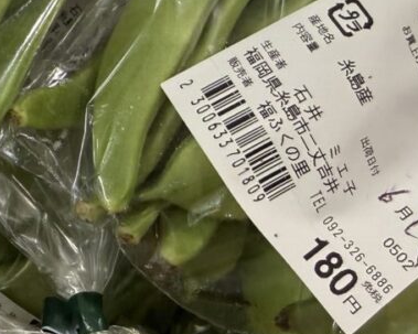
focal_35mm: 66
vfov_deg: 22.9
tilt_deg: -69.8
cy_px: 77
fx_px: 816
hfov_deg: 25.5
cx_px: -93
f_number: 2.2
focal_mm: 2.22
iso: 160
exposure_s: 1/60
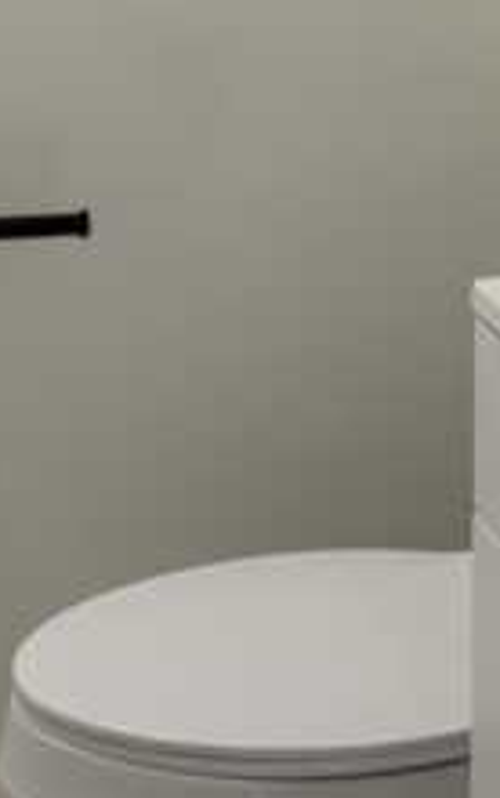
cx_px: 475
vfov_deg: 15.3
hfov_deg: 10.2
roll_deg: +0.0
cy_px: -323
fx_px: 2783
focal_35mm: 128
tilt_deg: -3.8
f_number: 1.6
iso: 100
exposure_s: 1/120
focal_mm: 5.96
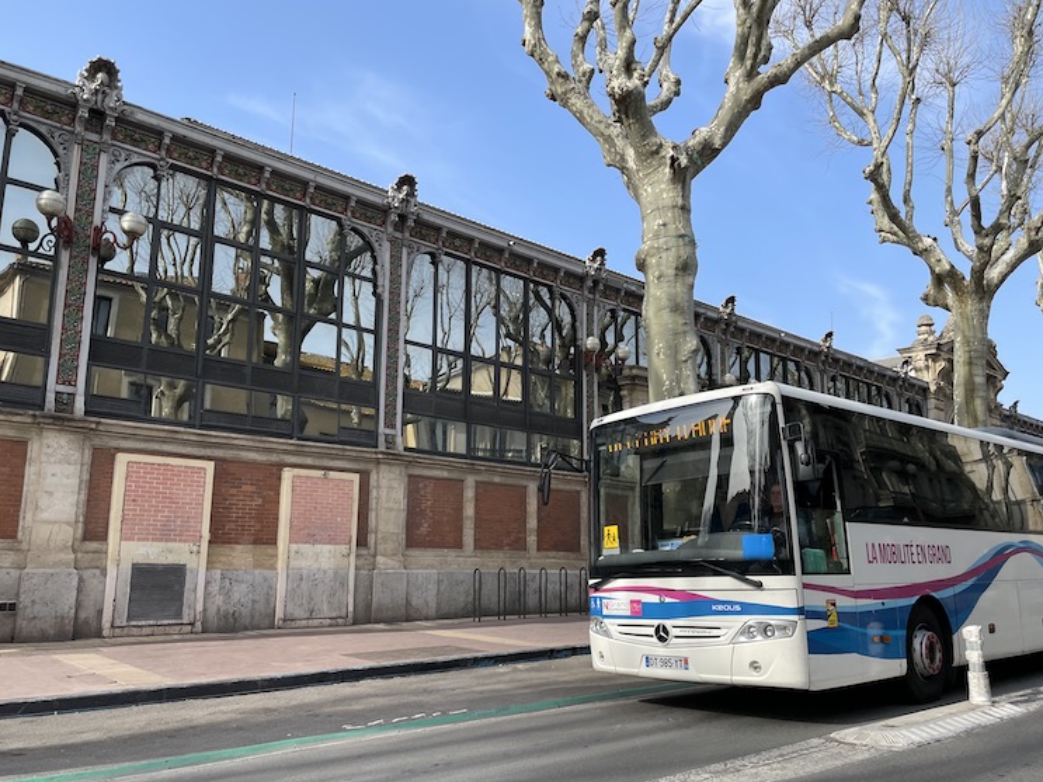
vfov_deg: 49.7
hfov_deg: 63.4
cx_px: 539
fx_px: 844
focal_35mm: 28
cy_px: 420
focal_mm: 4.2
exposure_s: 1/1715
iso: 32
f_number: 1.6
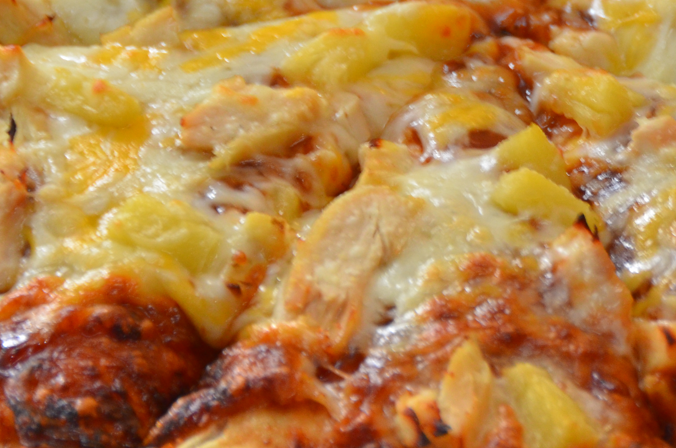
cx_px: 515
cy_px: 92
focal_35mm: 311
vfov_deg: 4.4
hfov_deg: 6.6
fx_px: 5828
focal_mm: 90
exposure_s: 1/30
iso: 720
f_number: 5.3
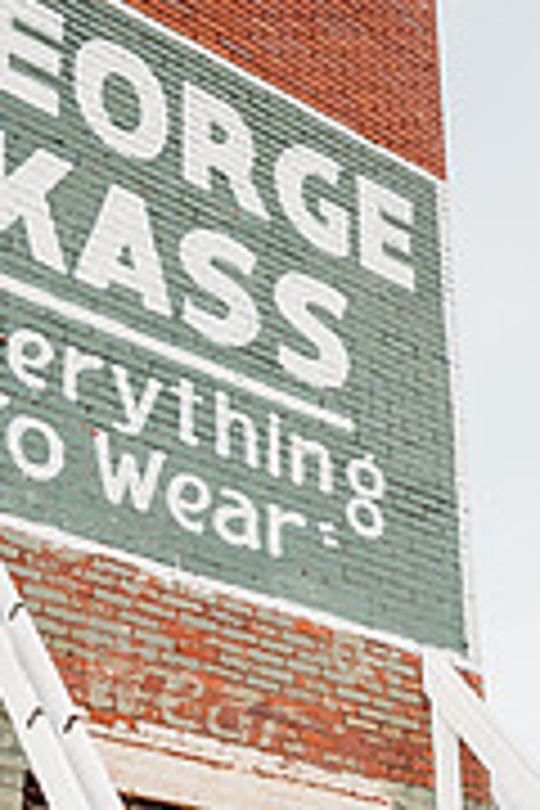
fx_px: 1350
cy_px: 814
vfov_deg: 30.9
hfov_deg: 22.6
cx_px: 207
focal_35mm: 60
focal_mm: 24
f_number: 2.8
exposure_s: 1/800
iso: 100
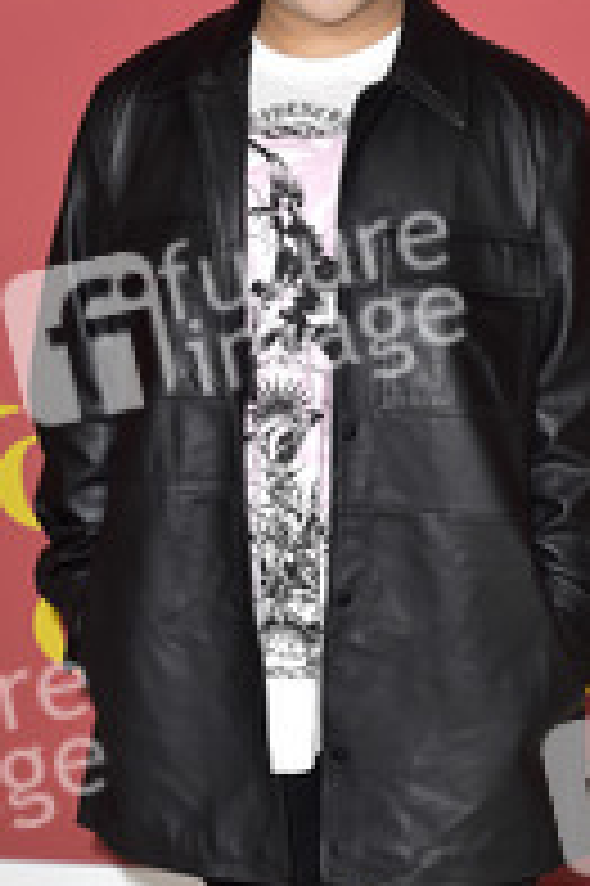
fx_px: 3103
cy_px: 544
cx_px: 367
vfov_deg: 16.3
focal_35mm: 126
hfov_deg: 10.9
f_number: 6.3
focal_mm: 62
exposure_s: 1/250
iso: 400
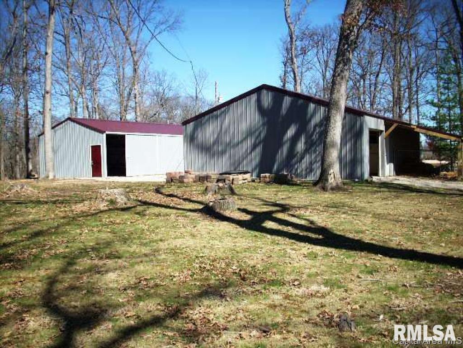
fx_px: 495
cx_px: 232
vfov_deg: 38.7
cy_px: 174
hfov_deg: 50.1
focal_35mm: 37
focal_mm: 6.2
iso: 64
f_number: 5.6
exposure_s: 1/201
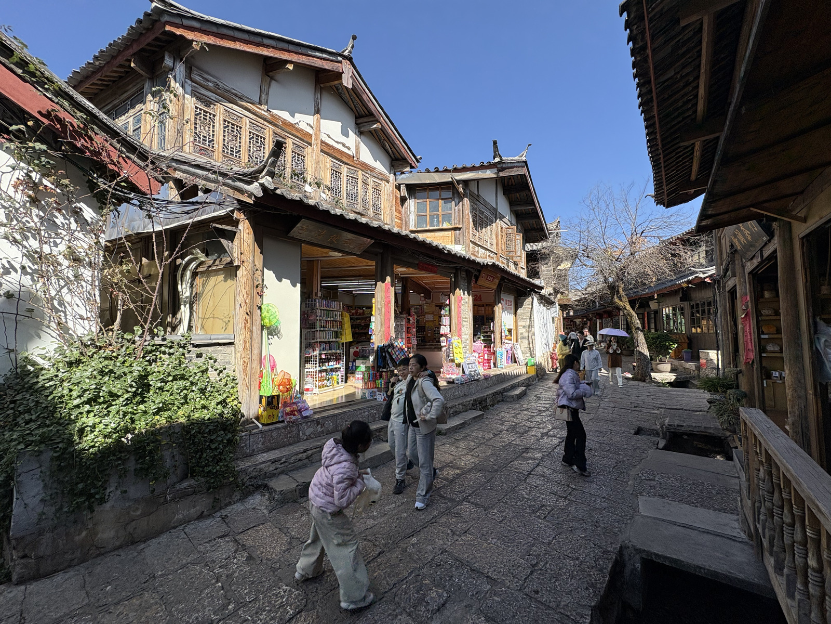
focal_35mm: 14
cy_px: 312
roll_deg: +0.4
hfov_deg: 102.1
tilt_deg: +3.8
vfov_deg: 85.7
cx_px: 416
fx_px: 336
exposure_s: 1/1048
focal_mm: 2.22
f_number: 2.2
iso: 40
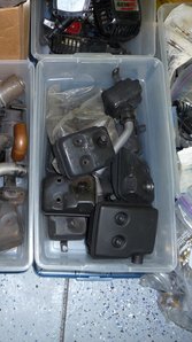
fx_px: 372
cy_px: 171
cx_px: 8
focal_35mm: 41
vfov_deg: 49.4
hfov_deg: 27.5
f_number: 3.3
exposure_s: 1/30
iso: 100
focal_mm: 4.7
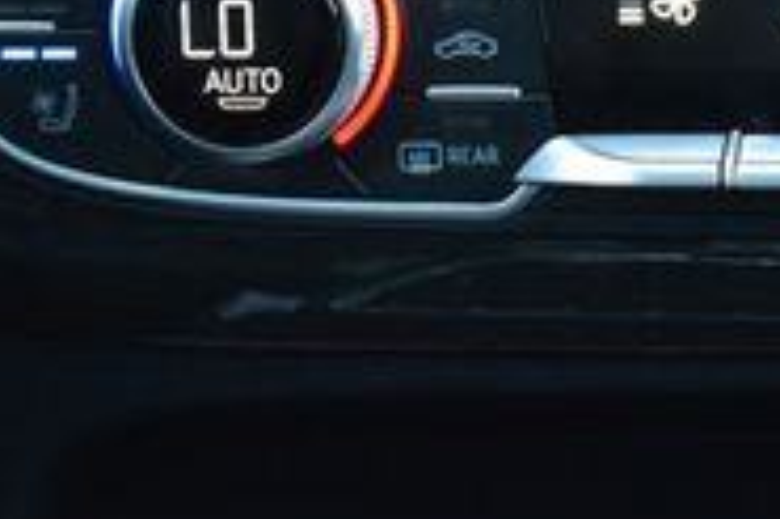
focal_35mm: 285
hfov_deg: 7.2
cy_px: -139
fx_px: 6163
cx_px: 1037
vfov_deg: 4.8
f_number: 6.3
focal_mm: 55
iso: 800
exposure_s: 1/15
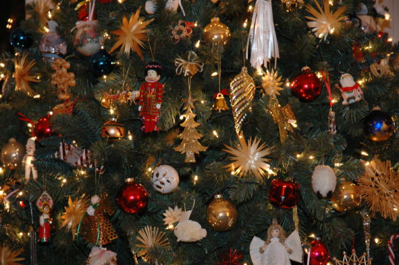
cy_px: 132
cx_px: 200
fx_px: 1162
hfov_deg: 19.5
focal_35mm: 105
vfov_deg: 13.0
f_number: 4.5
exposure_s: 1/8
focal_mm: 70
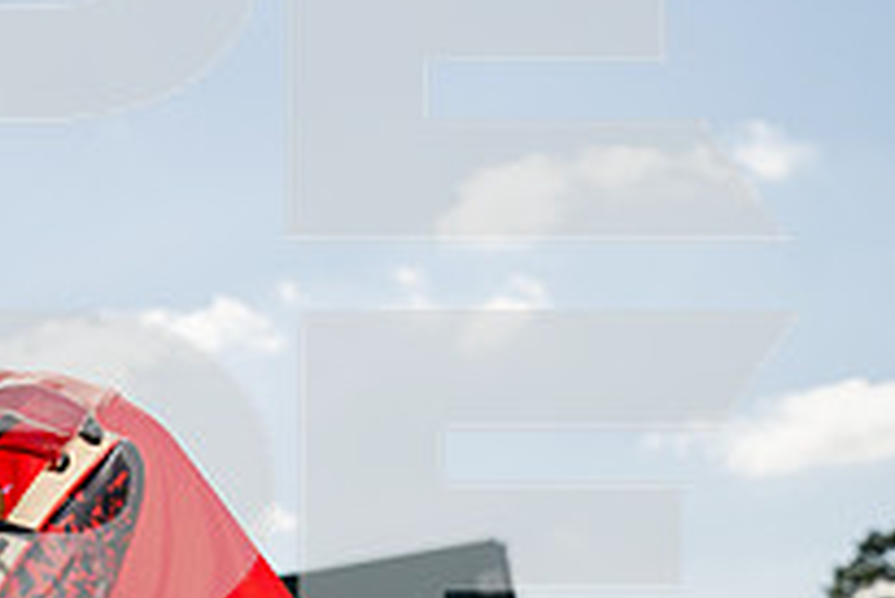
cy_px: 543
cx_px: -310
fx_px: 3309
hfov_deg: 14.7
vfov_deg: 10.3
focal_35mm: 133
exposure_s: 1/1600
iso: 250
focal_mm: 47
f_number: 6.3
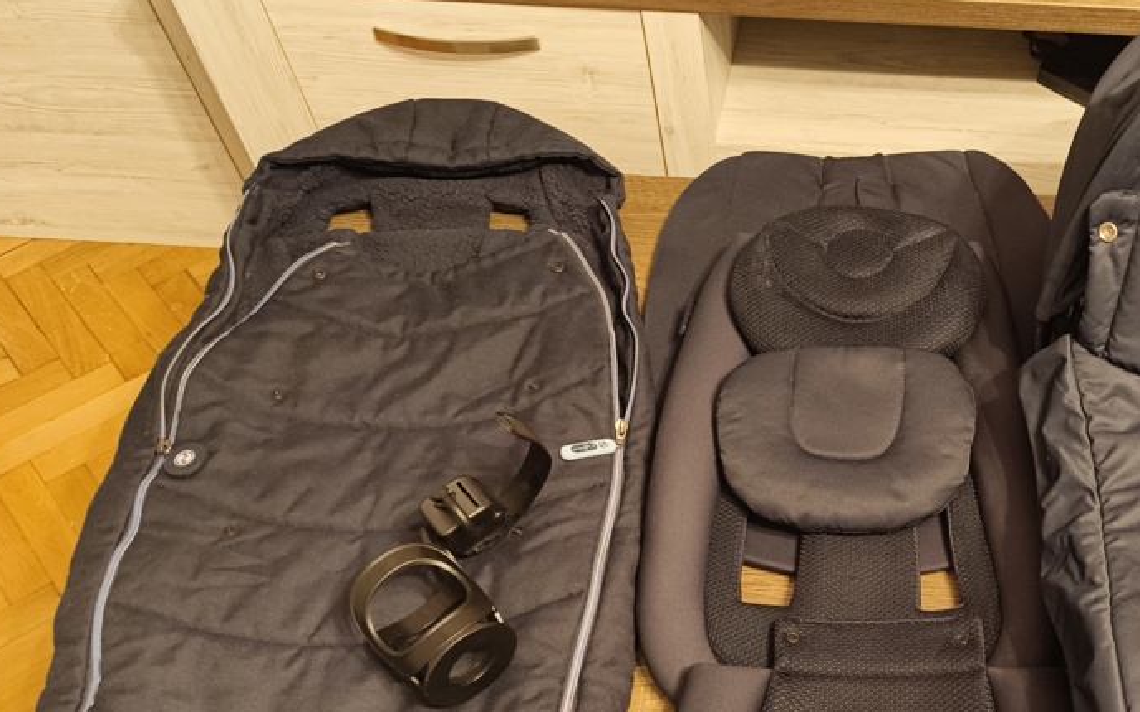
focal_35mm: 40
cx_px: 873
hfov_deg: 47.2
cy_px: 537
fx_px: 1243
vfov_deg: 31.4
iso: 1222
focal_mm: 5.56
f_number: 1.87
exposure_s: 1/33.3
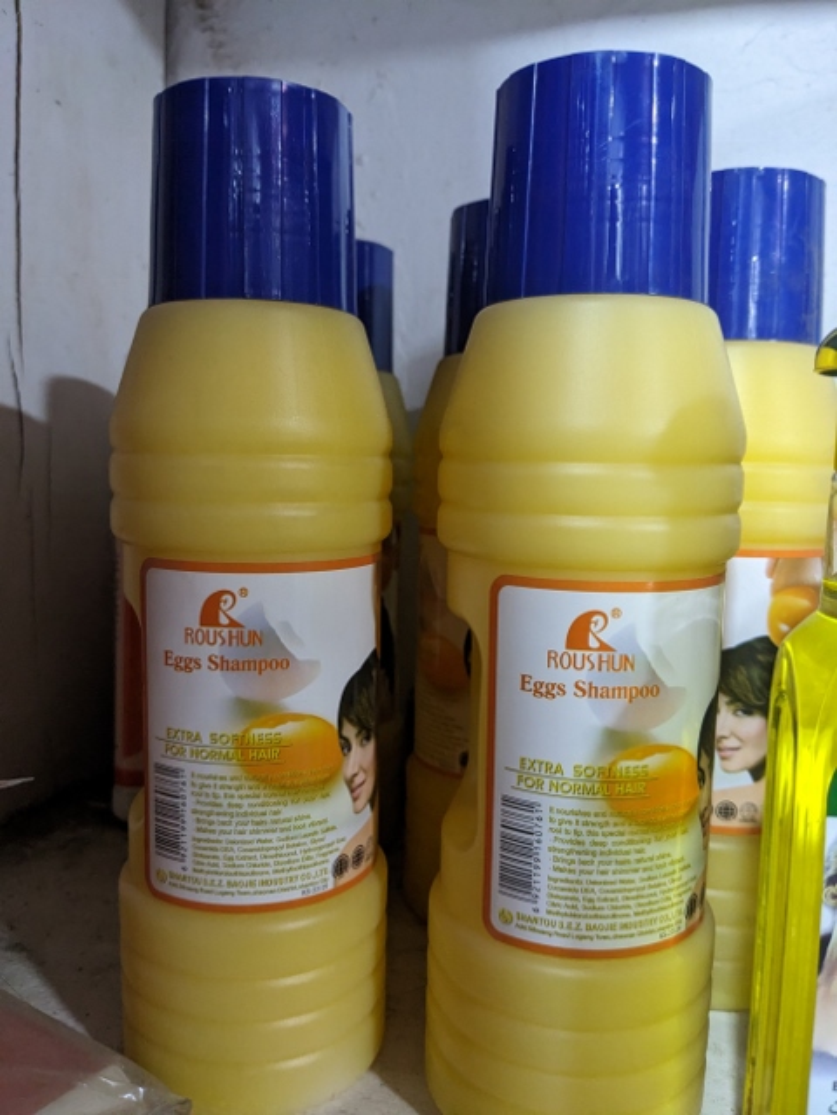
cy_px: 558
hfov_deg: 51.4
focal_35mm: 27
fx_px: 870
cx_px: 418
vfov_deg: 65.3
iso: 380
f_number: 1.73
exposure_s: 1/39.5
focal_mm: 4.38
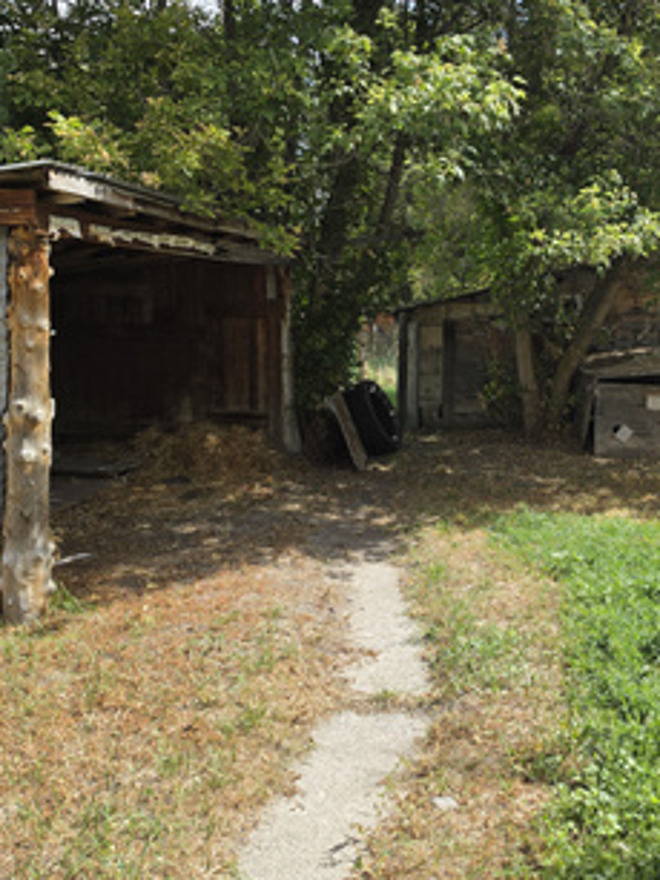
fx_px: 916
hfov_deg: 38.8
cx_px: 476
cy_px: 427
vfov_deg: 51.4
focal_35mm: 36
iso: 64
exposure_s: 1/2945
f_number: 1.4
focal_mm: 6.5
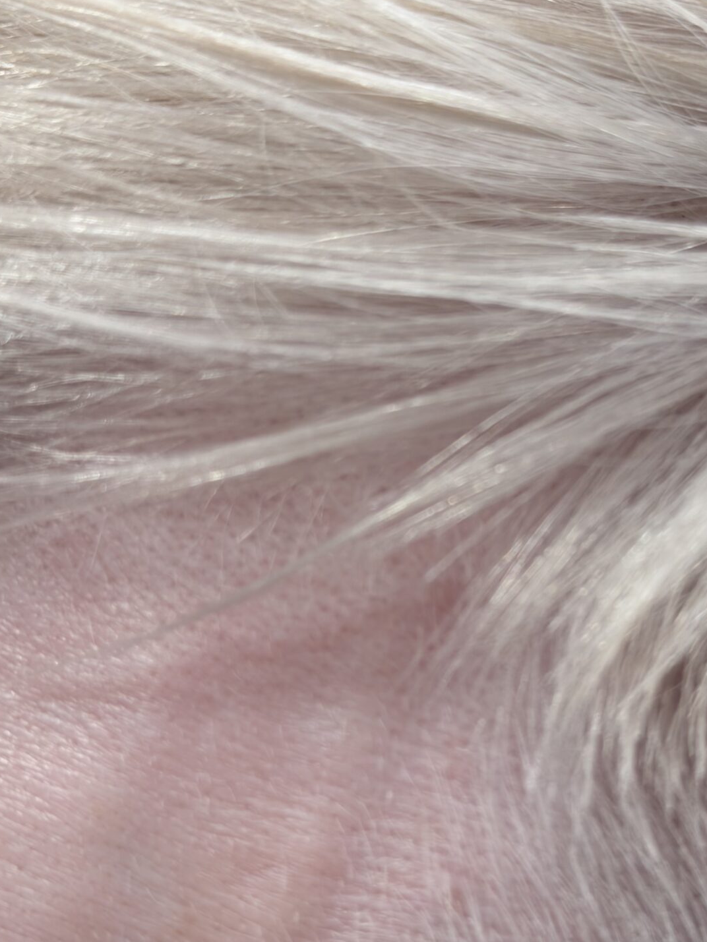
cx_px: 583
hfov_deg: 17.0
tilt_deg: -8.4
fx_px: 2342
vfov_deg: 22.7
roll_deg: +0.2
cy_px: 430
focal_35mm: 86
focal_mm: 6.76
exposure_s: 1/120
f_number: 1.78
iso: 50
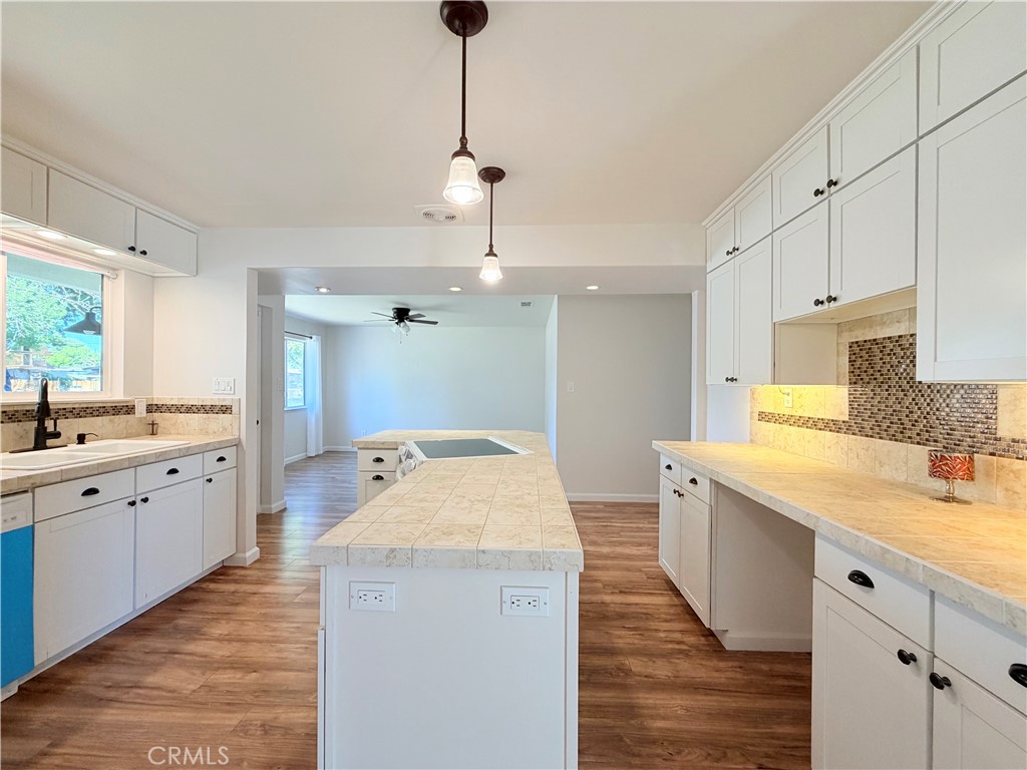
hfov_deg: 102.1
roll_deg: -0.2
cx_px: 514
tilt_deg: -0.5
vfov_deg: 85.7
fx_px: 415
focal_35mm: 14
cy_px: 385
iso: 160
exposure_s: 1/120
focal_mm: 2.22
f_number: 2.2
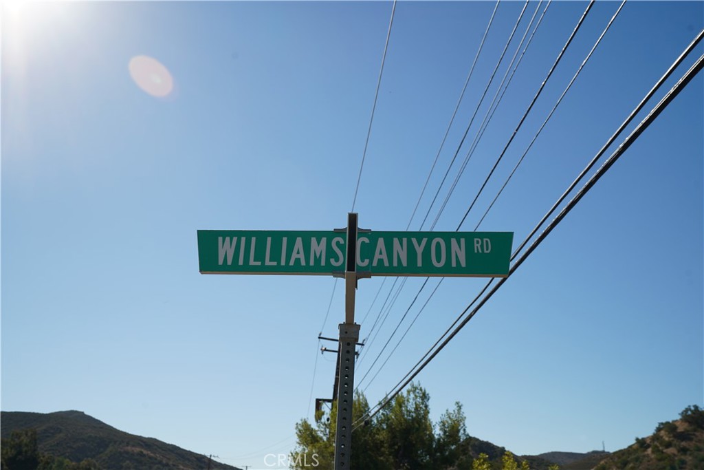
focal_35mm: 35
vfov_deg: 37.9
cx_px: 352
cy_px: 235
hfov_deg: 54.4
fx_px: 684
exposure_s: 1/80
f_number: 8
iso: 100
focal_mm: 35
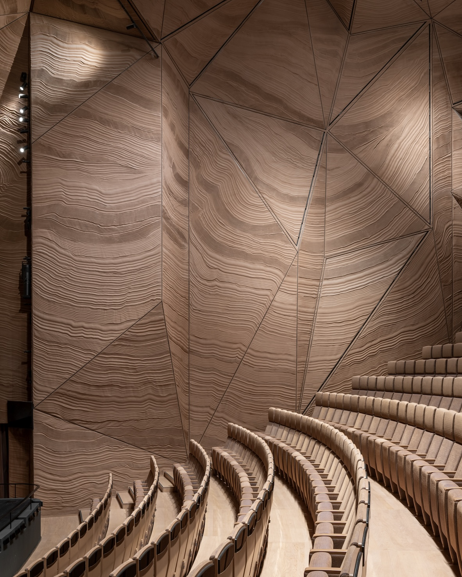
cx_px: 228
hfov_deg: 37.3
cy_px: 345
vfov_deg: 45.6
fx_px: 684
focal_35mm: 40
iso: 50
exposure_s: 1/1.25
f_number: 11
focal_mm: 35
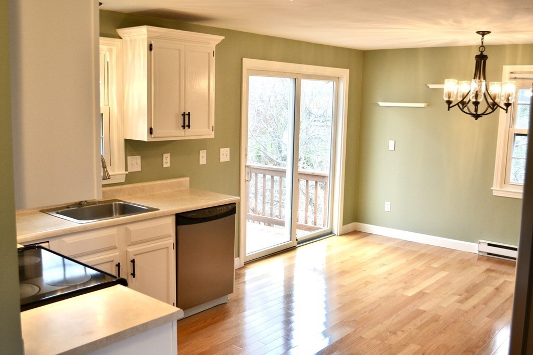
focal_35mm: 36
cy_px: 178
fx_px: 533
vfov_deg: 36.9
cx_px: 266
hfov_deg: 53.1
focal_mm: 24
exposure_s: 1/80
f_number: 4.5
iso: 400
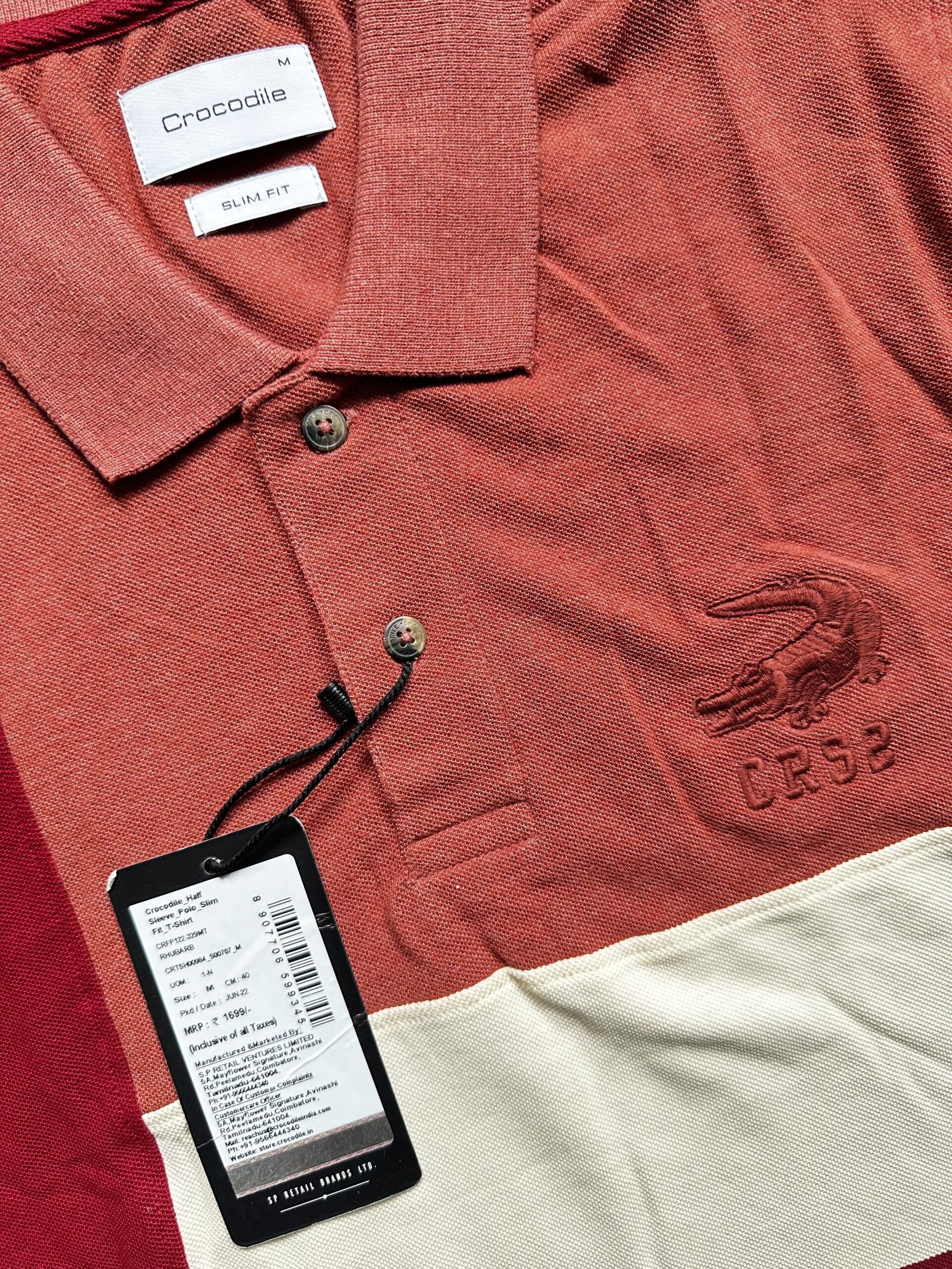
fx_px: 880
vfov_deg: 71.6
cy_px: 634
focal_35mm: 24
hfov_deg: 56.8
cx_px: 476
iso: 250
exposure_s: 1/60
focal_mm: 6.86
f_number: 1.78
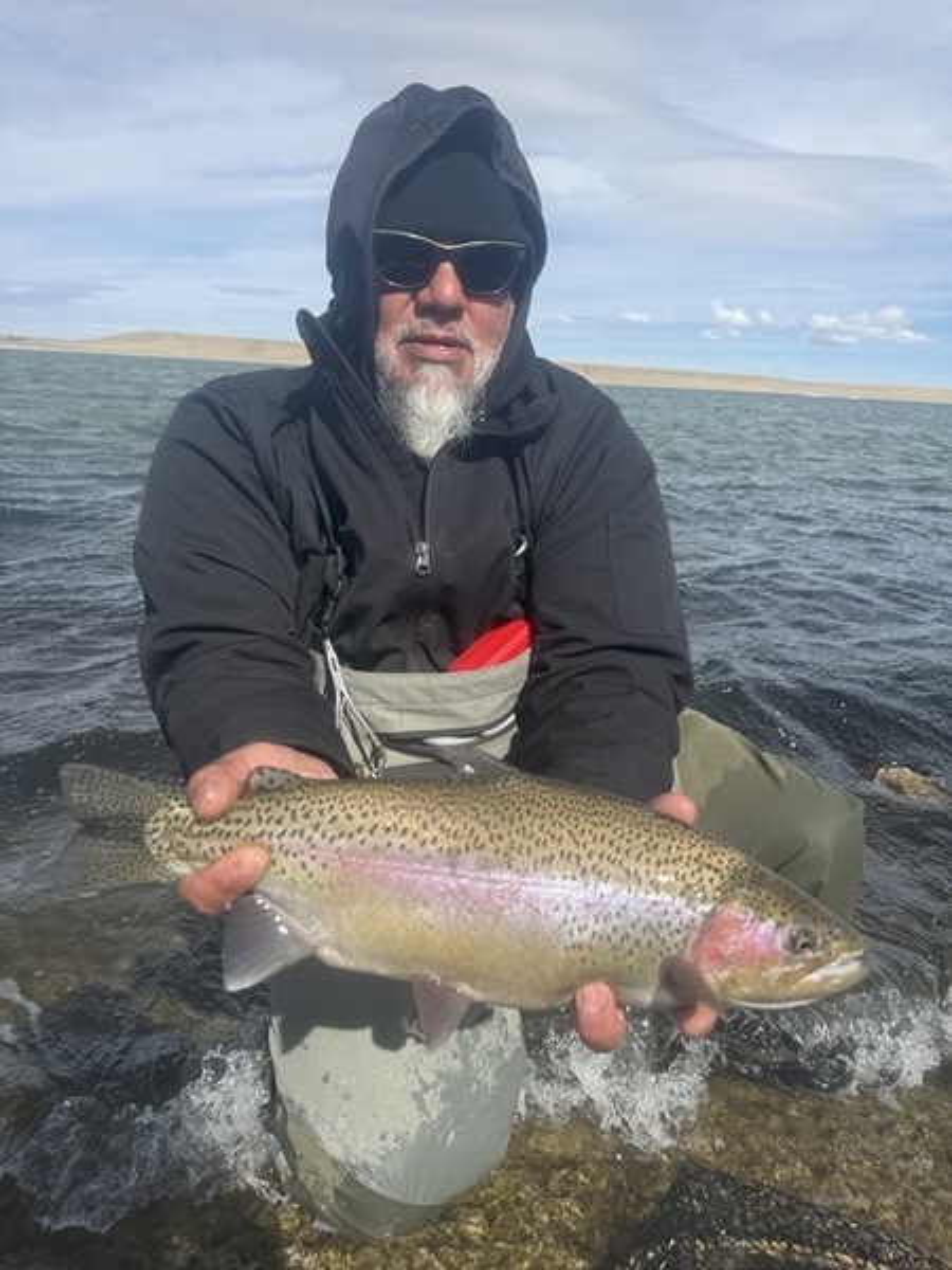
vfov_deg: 71.6
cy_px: 635
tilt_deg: -15.5
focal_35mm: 24
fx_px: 880
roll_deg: -4.4
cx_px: 476
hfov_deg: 56.8
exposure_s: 1/3759
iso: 80
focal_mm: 6.76
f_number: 1.78
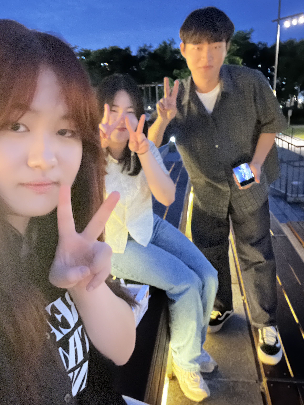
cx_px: 152
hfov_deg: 46.8
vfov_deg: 60.0
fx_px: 351
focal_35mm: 30
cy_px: 202
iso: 1250
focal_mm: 2.71
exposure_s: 1/4
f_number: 2.2
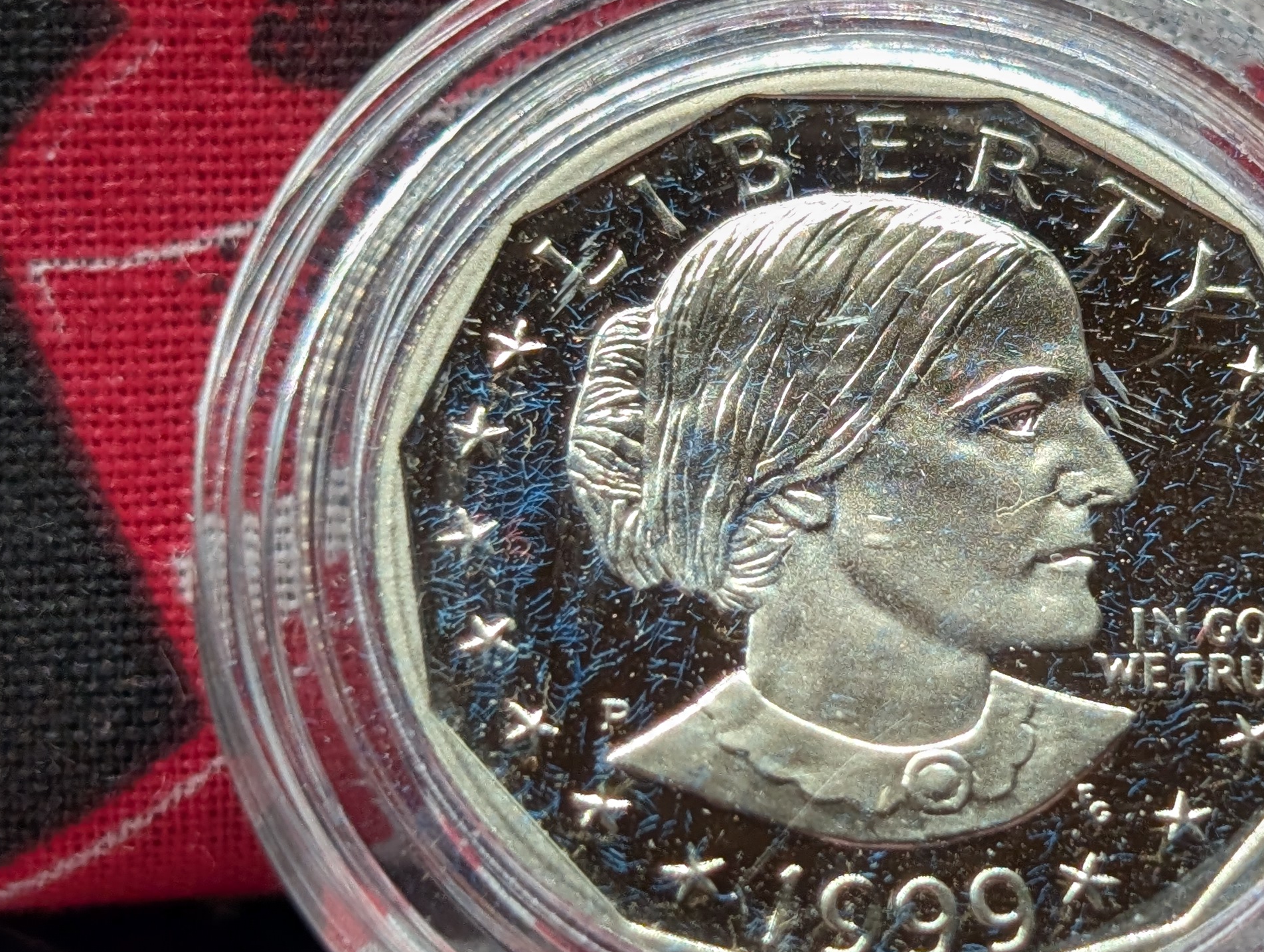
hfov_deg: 18.6
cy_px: 357
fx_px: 3840
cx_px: 925
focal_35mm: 105
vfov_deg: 14.1
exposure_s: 1/59.1
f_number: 1.68
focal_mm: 6.9
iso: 33
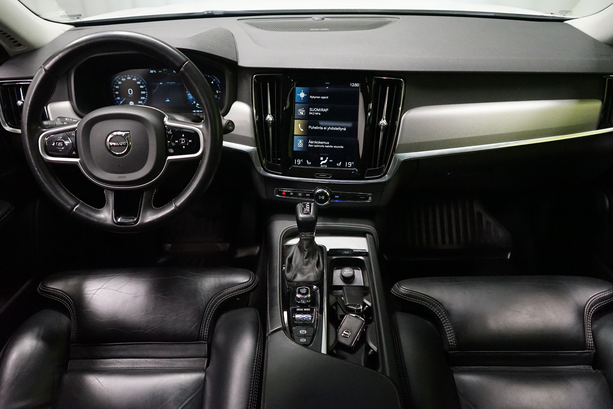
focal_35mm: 28
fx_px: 477
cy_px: 204
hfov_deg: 65.5
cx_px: 306
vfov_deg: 46.4
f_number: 3.5
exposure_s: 1/100
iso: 6400
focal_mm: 28
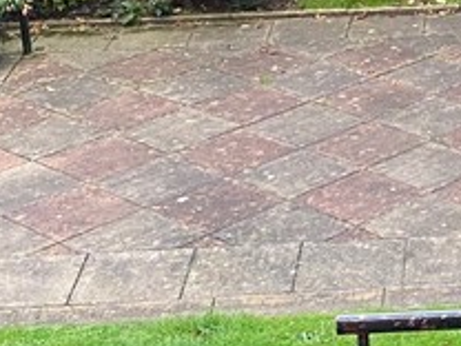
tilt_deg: -18.1
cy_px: 27
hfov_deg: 14.4
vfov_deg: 11.5
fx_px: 1705
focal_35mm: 128
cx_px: 687
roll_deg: +0.6
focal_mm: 4.25
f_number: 1.8
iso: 125
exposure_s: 1/81
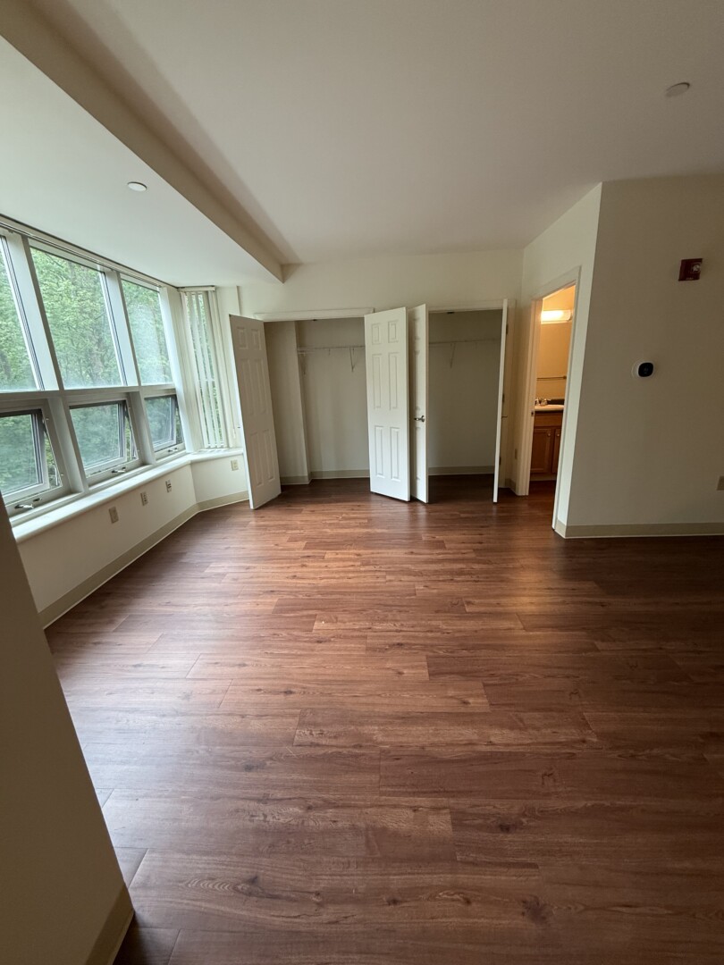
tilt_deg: -14.7
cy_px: 482
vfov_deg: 102.1
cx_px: 362
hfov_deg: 85.7
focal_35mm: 14
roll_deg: +2.8
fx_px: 390
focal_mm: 2.22
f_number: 2.2
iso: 250
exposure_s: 1/120
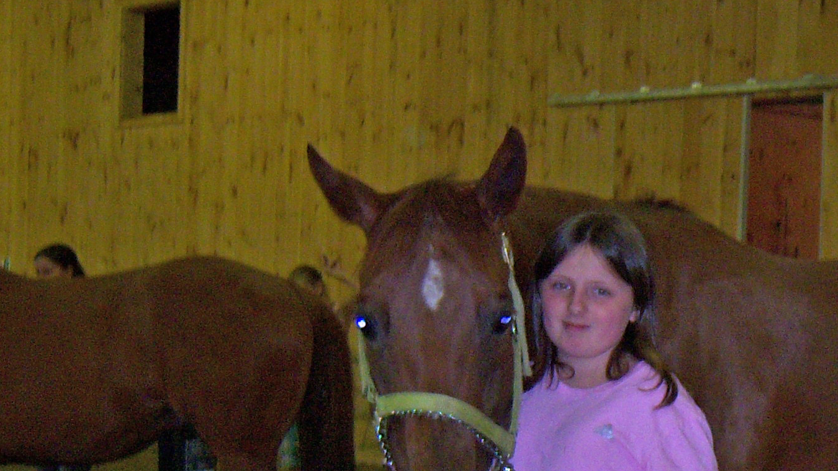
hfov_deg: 19.6
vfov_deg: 11.2
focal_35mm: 106
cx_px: 831
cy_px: 554
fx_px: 2355
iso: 160
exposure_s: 1/60
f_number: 2.8
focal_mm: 7.5
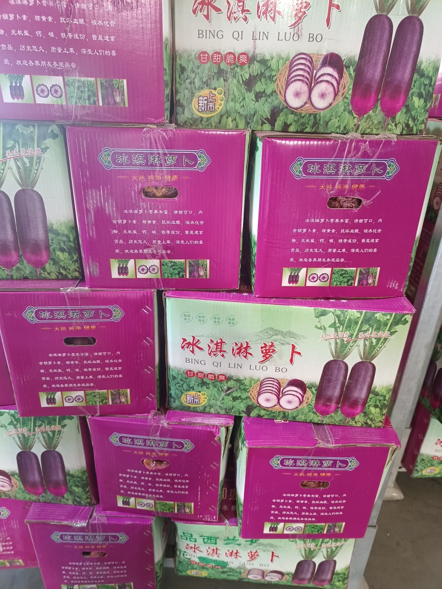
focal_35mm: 23
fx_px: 392
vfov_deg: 73.9
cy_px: 294
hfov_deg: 58.9
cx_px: 221
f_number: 1.88
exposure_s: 1/25
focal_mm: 5.59
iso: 3816
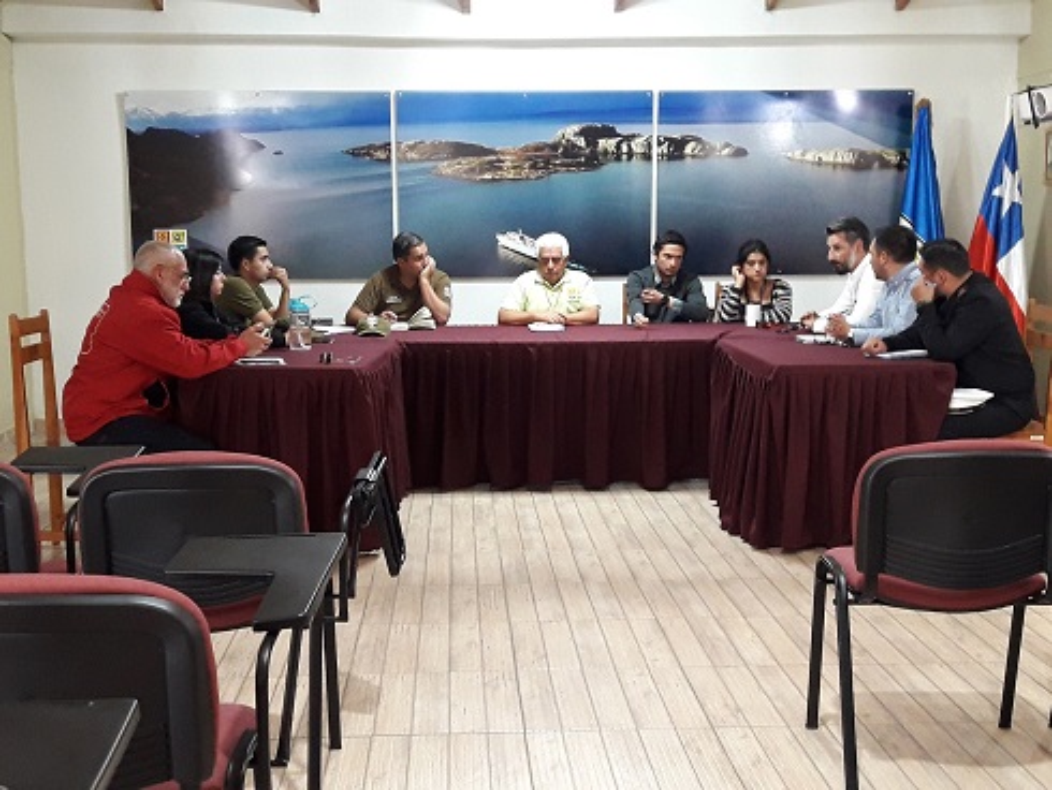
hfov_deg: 63.4
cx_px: 526
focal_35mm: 28
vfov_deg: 49.8
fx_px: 851
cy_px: 395
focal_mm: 3.7
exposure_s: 1/25
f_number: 1.9
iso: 200
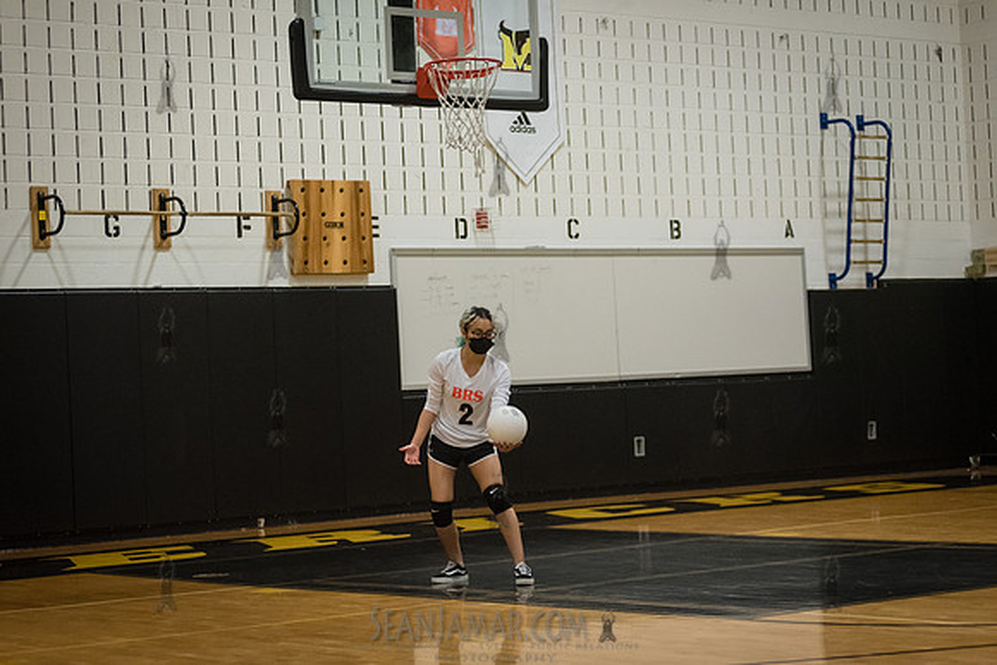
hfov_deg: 25.4
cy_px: 332
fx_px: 2216
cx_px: 498
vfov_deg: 17.1
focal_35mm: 80
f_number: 3.2
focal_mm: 80
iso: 5000
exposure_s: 1/400
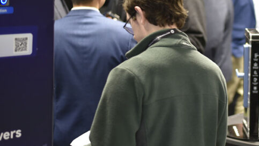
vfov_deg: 10.9
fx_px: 763
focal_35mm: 111
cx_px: 253
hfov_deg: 18.8
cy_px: 71
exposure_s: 1/60
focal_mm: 50
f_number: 1.8
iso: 800
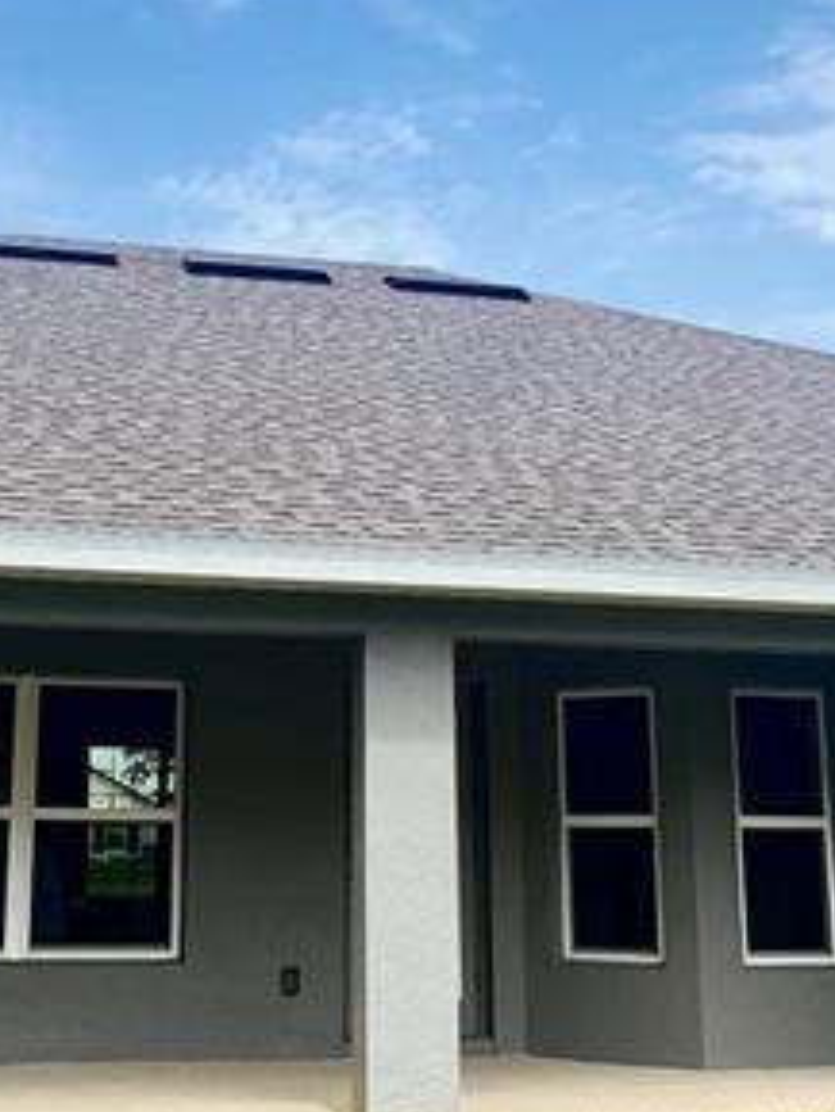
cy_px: 358
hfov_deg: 26.9
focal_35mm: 54
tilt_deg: +14.8
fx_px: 1735
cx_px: 273
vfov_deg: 35.1
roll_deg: -1.2
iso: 32
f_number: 1.8
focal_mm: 1.57
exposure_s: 1/356
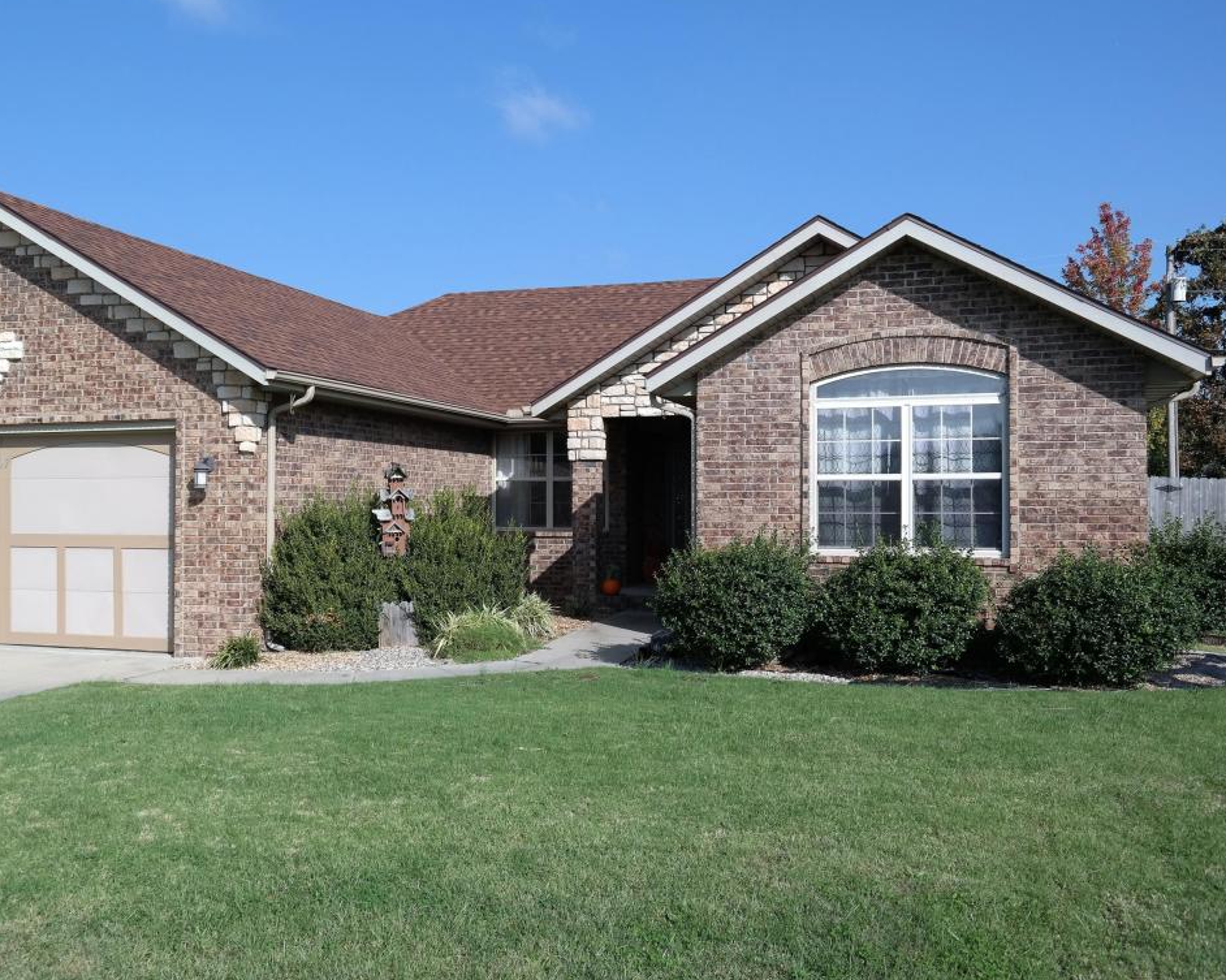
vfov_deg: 47.1
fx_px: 1124
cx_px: 496
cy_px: 483
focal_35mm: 31
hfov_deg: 56.8
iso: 100
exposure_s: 1/320
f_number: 7.1
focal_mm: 18
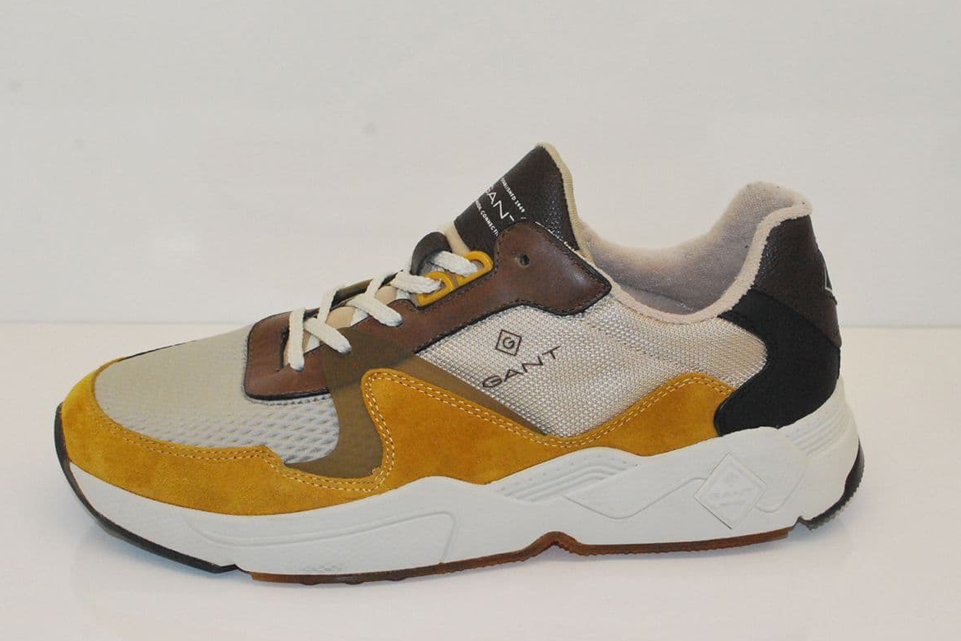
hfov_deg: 48.5
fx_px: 1068
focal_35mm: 40
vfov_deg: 33.4
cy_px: 320
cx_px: 471
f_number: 11
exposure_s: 1/200
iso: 1600
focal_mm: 26
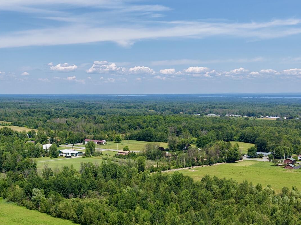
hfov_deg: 28.5
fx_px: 583
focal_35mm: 67
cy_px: 215
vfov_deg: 21.3
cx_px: 71
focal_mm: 8.67
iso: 170
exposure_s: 1/4000
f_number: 1.8
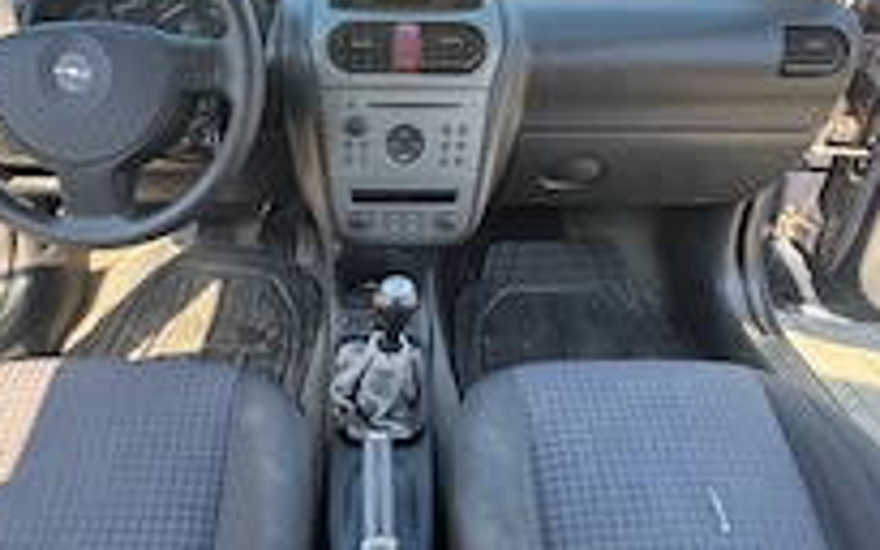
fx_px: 695
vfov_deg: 43.1
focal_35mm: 29
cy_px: 279
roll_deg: -1.3
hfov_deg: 64.4
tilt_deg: -33.4
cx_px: 378
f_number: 2.2
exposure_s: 1/99
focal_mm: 2.22
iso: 100
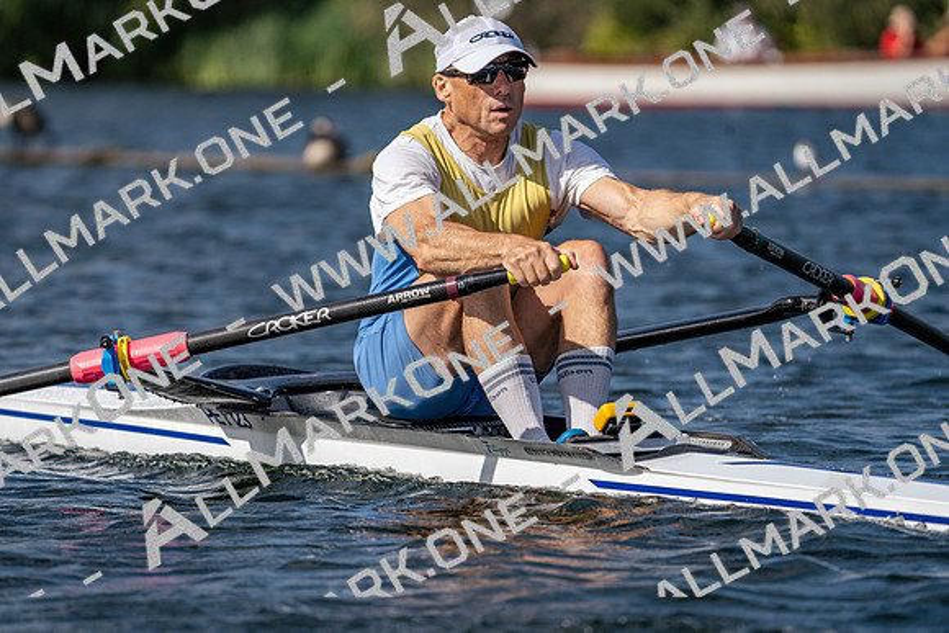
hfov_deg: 6.2
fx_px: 8754
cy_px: 316
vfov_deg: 4.1
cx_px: 474
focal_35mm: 332
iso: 125
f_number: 6.3
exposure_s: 1/1600
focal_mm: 332
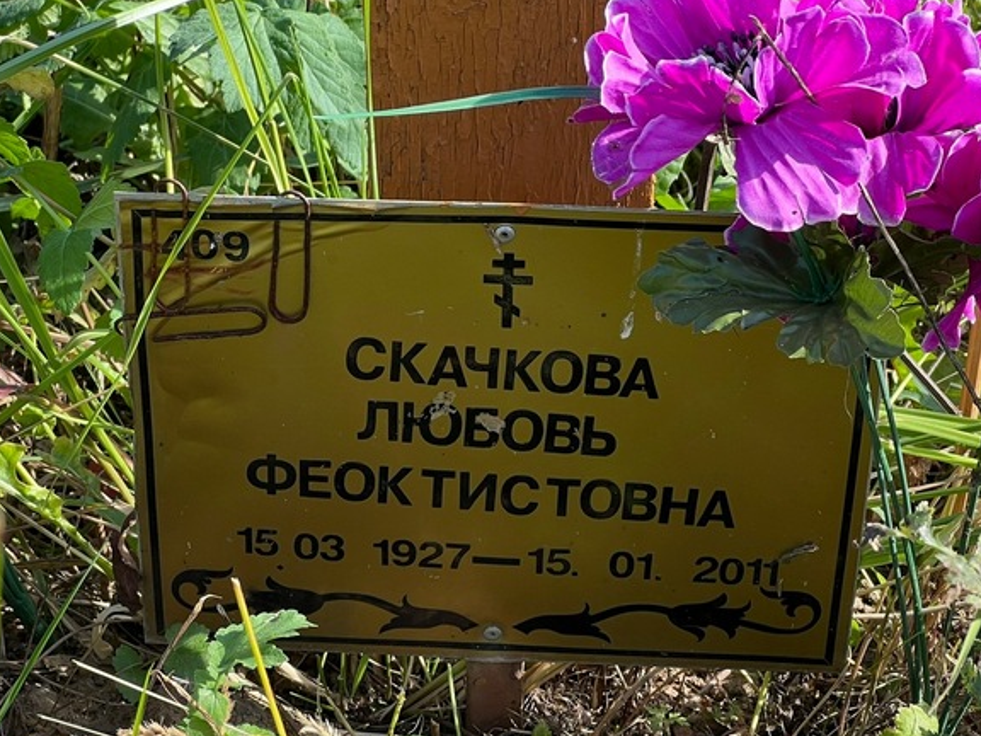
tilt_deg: -33.7
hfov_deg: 18.4
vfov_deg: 13.8
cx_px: 525
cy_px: 501
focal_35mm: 107
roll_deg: -2.2
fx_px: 3032
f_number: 2.8
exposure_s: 1/162
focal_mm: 9
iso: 32
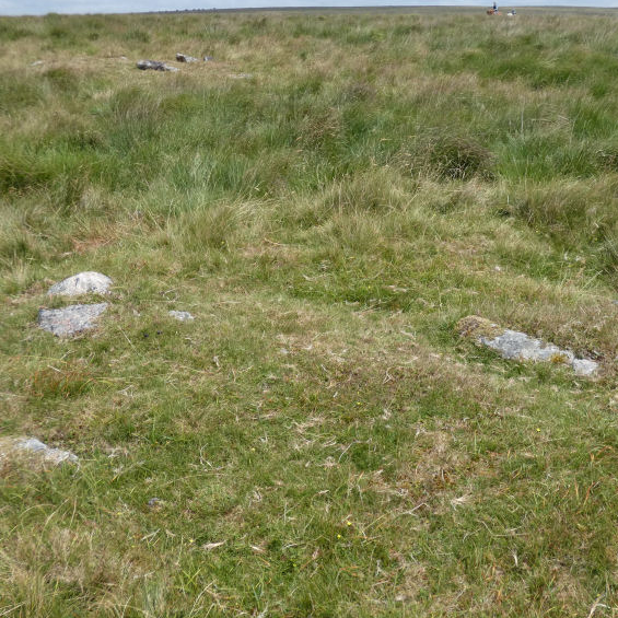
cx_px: 351
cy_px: 296
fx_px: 909
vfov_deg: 37.5
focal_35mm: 45
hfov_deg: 37.5
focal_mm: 5.8
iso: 80
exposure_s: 1/800
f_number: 3.4
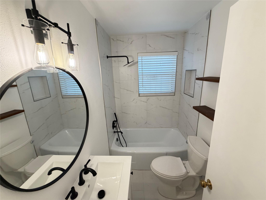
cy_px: 100
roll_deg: +2.6
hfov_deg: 102.1
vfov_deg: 85.7
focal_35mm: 14
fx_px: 108
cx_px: 133
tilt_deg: -15.3
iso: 320
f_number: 2.2
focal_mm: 2.22
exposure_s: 1/121
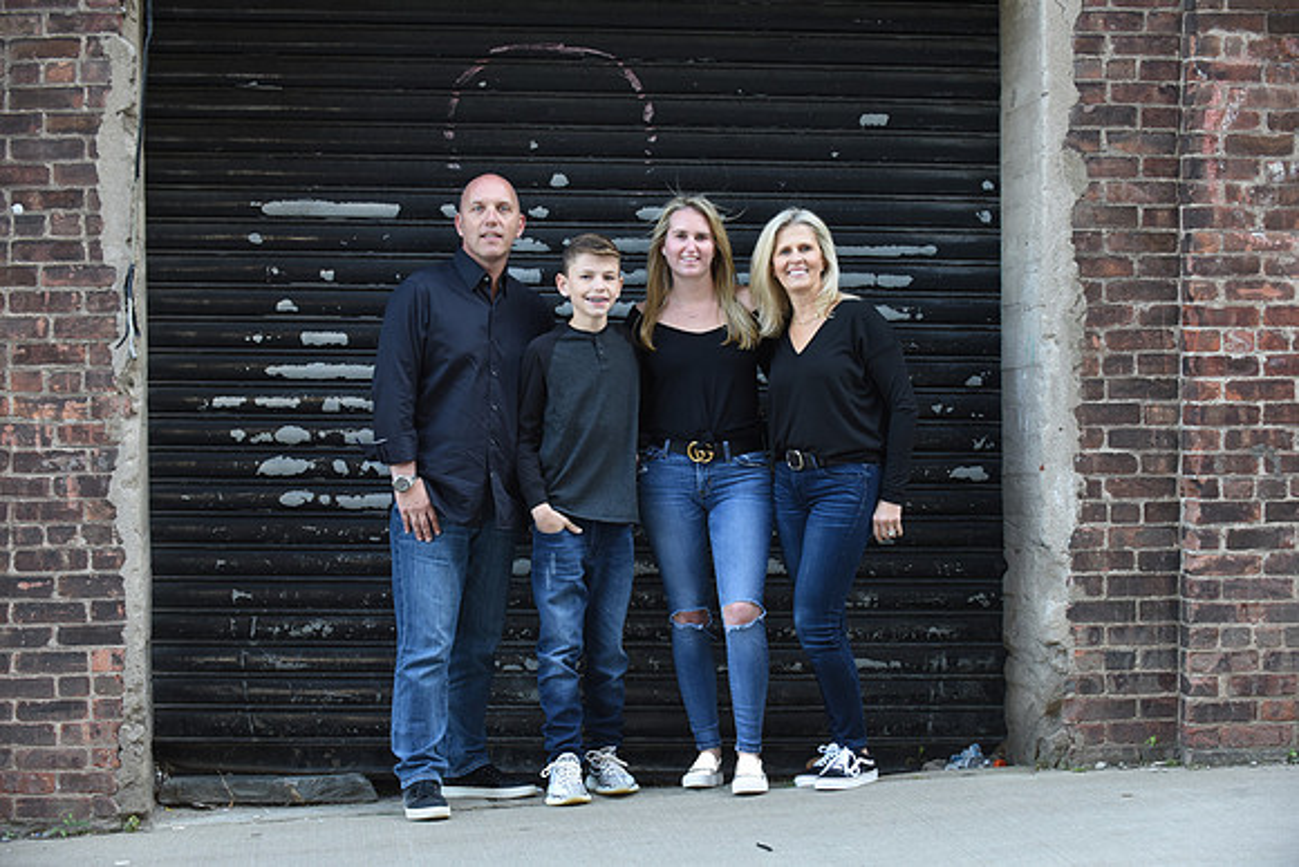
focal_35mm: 95
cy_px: 434
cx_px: 650
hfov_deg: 21.5
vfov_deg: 14.4
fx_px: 3429
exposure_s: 1/60
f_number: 7.1
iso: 800
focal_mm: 95
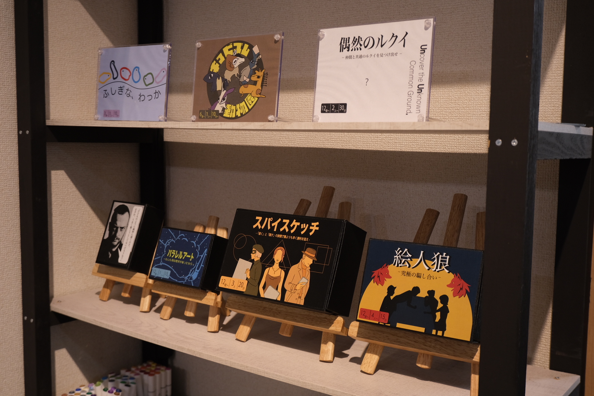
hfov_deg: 48.5
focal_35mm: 40
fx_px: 660
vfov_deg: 33.4
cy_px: 198
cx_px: 297
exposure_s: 1/40
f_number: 4.4
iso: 500
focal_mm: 26.4
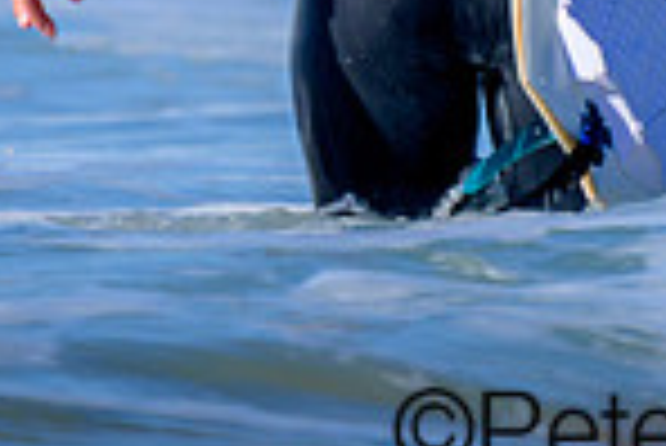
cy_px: -407
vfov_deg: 0.4
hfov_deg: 0.6
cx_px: 608
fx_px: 64035
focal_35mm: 3458
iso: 280
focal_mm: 800
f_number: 6.3
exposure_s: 1/2000
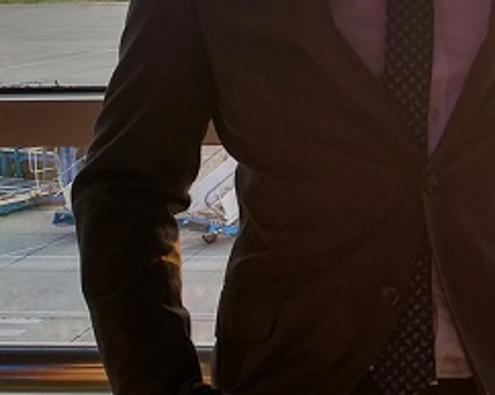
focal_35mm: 71
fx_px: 1039
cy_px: 204
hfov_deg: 25.1
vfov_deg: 21.5
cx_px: 530
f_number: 2.2
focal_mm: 3.81
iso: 100
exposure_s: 1/330
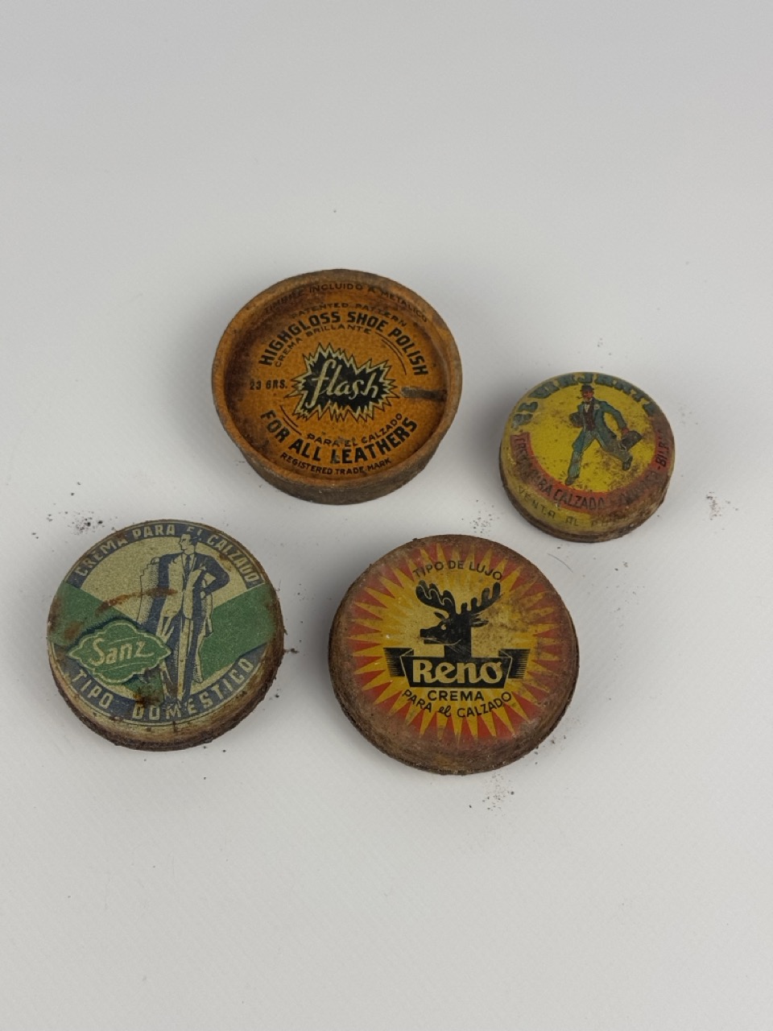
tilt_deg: -64.8
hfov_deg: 30.3
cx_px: 386
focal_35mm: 48
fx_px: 1429
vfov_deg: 39.7
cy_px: 516
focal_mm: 6.76
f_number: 1.78
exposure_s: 1/627
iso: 64
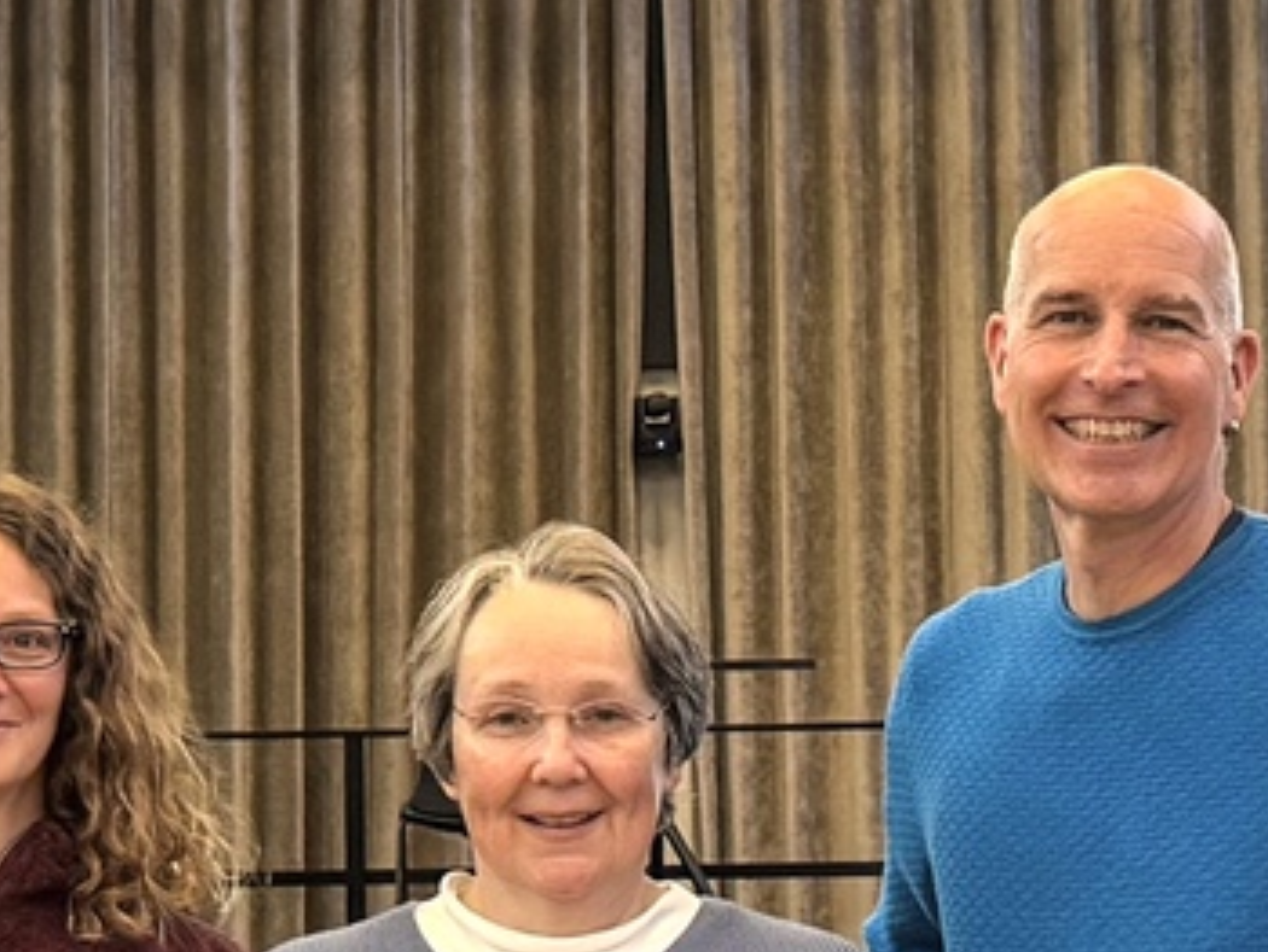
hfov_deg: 14.4
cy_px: 597
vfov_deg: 10.8
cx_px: 601
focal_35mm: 137
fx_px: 5022
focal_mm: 6.76
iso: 200
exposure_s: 1/120
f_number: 1.8
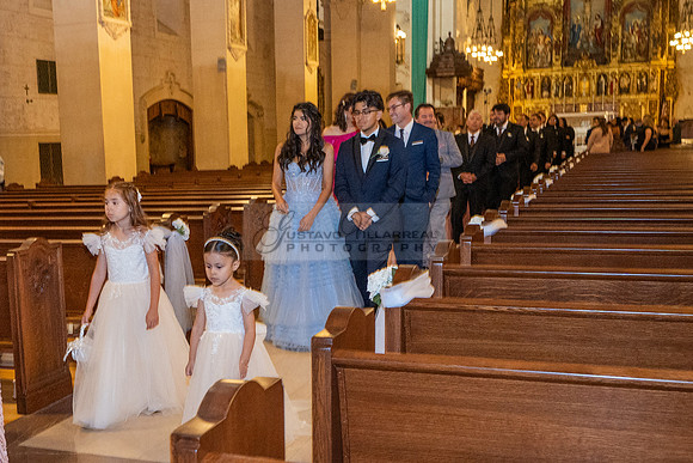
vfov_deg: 29.5
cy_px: 309
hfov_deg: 42.4
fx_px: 872
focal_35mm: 45
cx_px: 204
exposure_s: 1/125
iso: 800
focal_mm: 14
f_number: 2.8
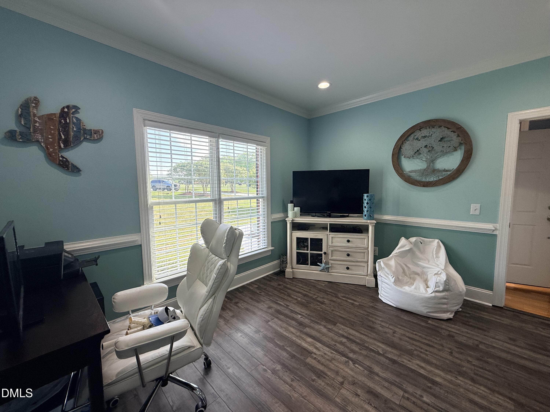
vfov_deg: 85.7
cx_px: 275
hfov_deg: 102.1
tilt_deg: -4.6
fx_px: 222
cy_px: 206
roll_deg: +0.6
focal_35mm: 14
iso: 50
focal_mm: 2.22
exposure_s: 1/136
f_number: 2.2
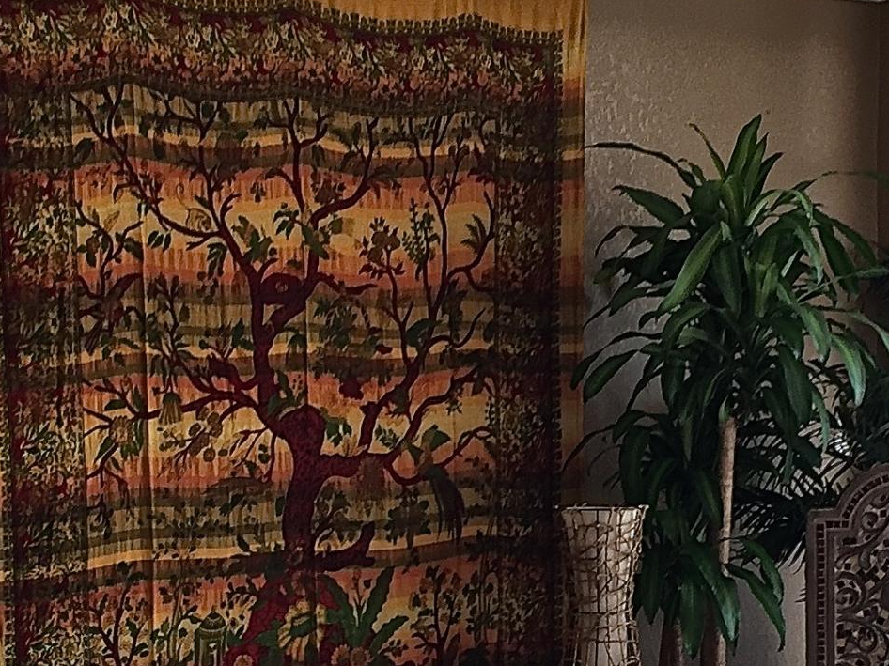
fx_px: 2362
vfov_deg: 15.6
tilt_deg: -6.3
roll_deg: +1.1
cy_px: 742
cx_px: 414
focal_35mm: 92
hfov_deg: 21.3
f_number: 2.2
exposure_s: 1/60
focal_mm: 4.15
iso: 32
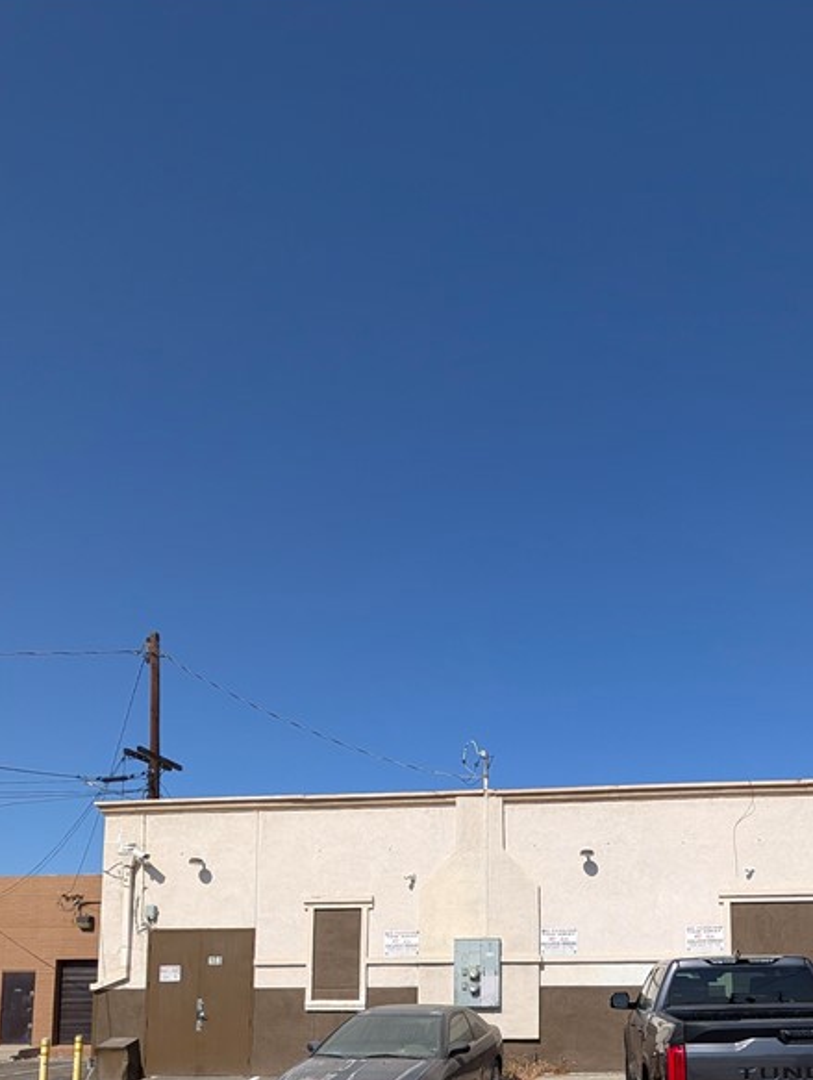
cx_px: 579
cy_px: 931
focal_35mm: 21
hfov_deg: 61.1
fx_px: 656
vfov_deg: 67.6
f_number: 1.7
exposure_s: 1/4505
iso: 47
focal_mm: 2.02
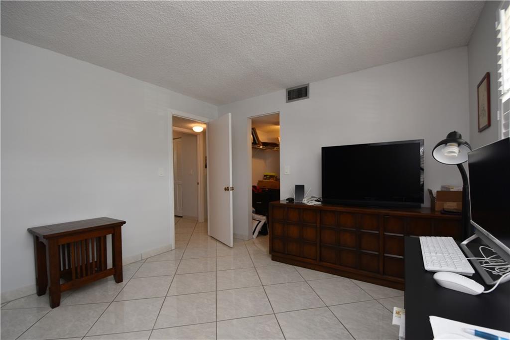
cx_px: 255
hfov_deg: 100.4
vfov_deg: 77.3
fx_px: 212
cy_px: 170
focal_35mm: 15
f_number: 5
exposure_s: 1/60
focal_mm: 10
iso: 200
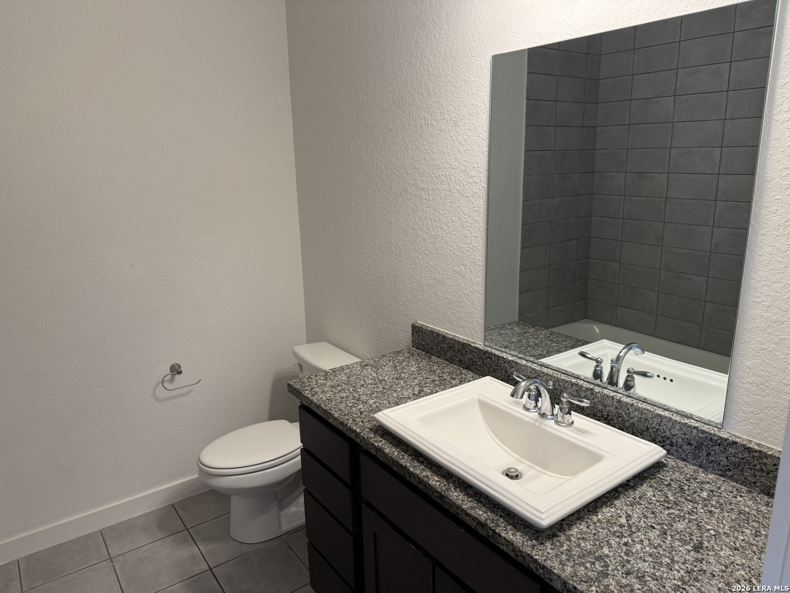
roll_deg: +1.0
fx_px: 548
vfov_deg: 56.8
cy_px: 296
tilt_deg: -13.1
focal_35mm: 24
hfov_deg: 71.6
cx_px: 395
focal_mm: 6.76
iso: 125
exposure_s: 1/120
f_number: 1.78
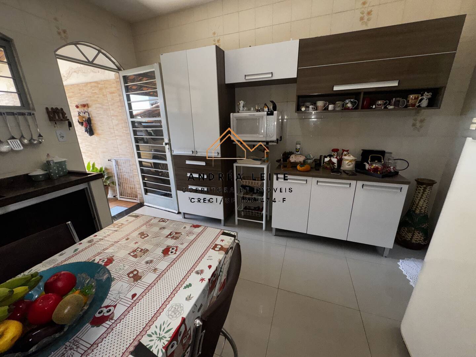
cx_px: 238
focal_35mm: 14
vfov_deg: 85.7
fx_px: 193
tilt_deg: -16.9
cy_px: 178
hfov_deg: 102.1
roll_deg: +1.3
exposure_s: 1/106
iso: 100
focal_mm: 2.22
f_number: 2.2
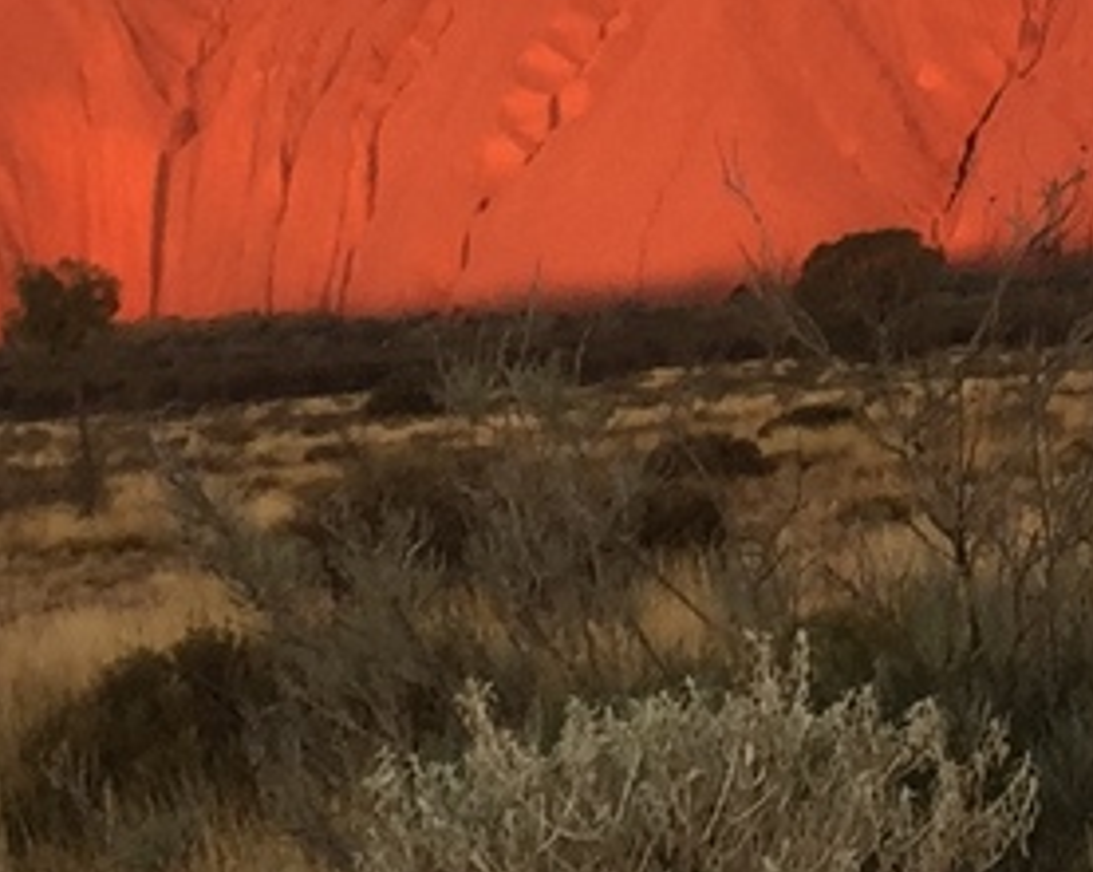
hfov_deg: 11.4
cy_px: -434
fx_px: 5397
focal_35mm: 167
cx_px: 1129
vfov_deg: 9.0
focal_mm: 4.15
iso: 32
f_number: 2.2
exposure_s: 1/130
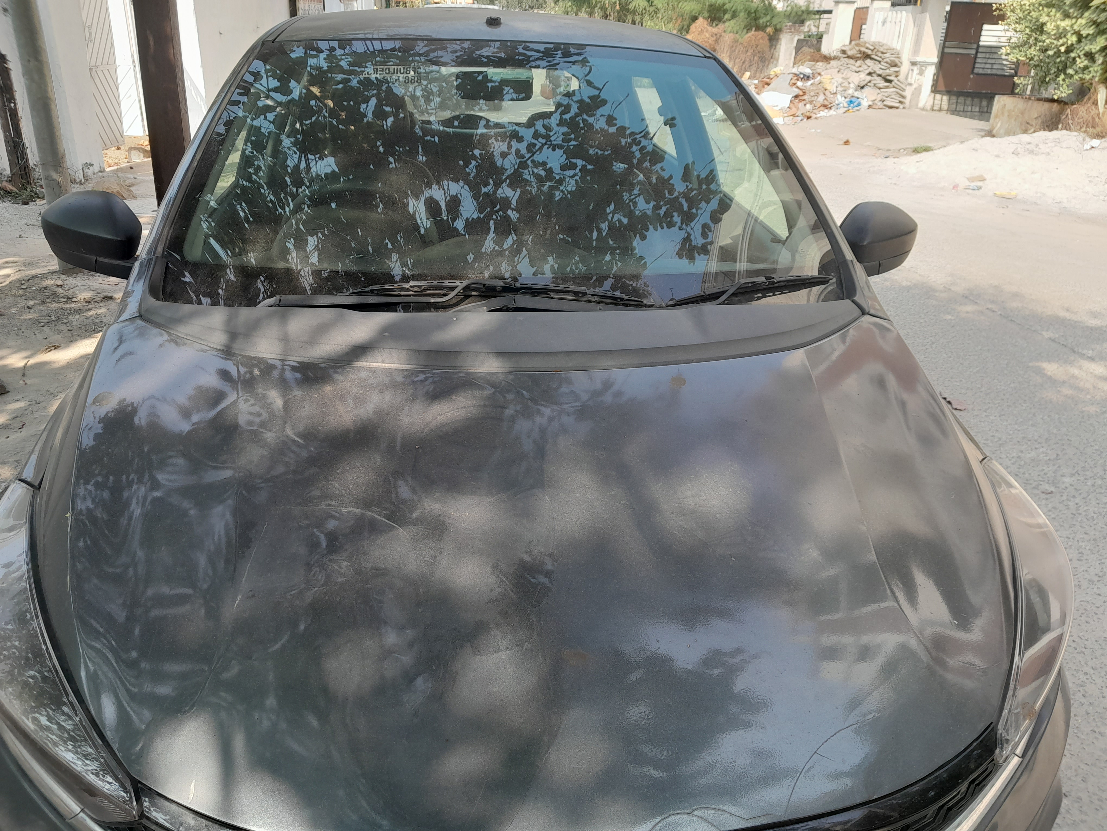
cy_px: 416
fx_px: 863
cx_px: 554
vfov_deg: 51.4
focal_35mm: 27
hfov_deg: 65.3
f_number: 1.8
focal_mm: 4
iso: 40
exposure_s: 1/100
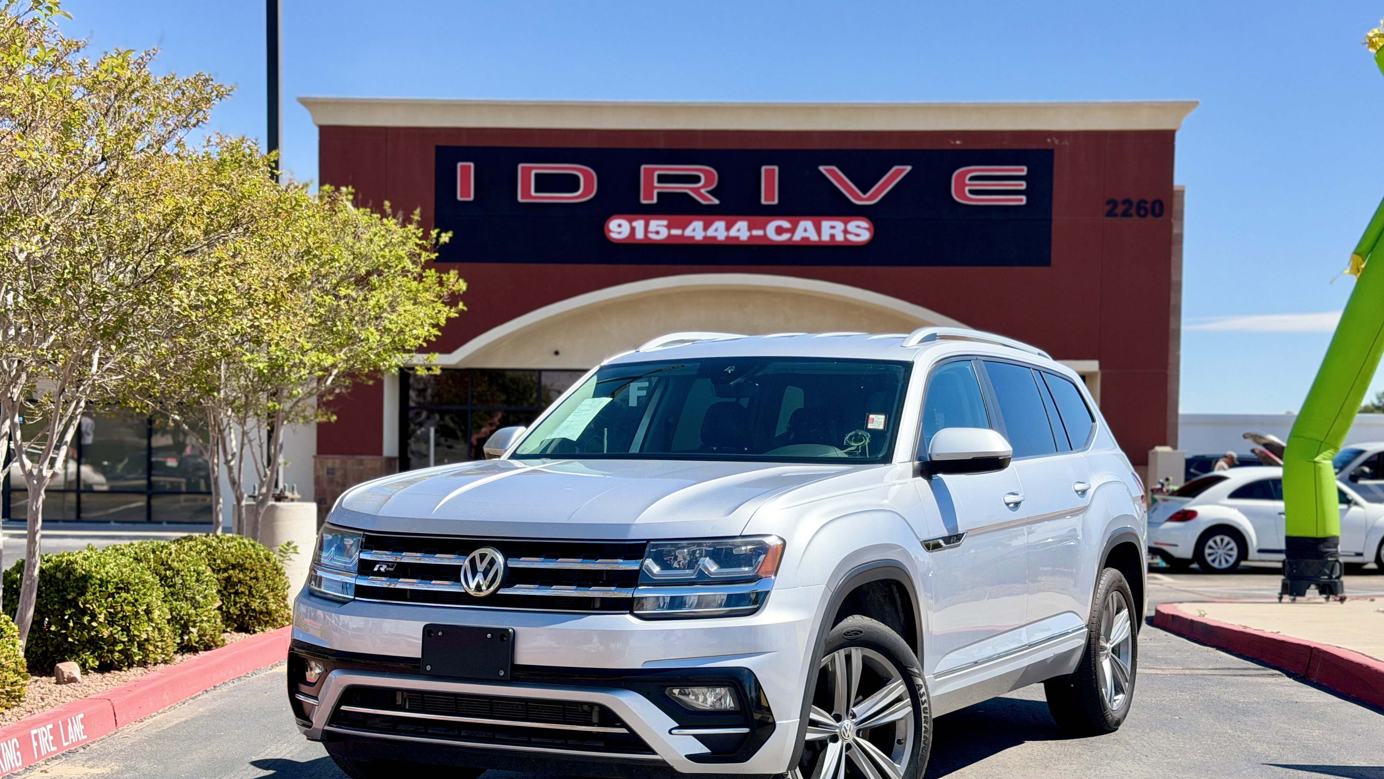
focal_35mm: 53
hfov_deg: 39.2
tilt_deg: -1.5
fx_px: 1945
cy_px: 523
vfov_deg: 22.5
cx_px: 689
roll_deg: -0.1
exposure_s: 1/4098
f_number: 1.78
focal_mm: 6.76
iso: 80
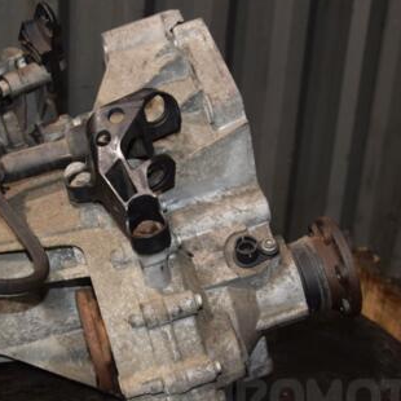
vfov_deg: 25.0
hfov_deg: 24.9
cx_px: 147
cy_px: 226
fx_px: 904
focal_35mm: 69
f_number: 5
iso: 800
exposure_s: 1/60
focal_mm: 28
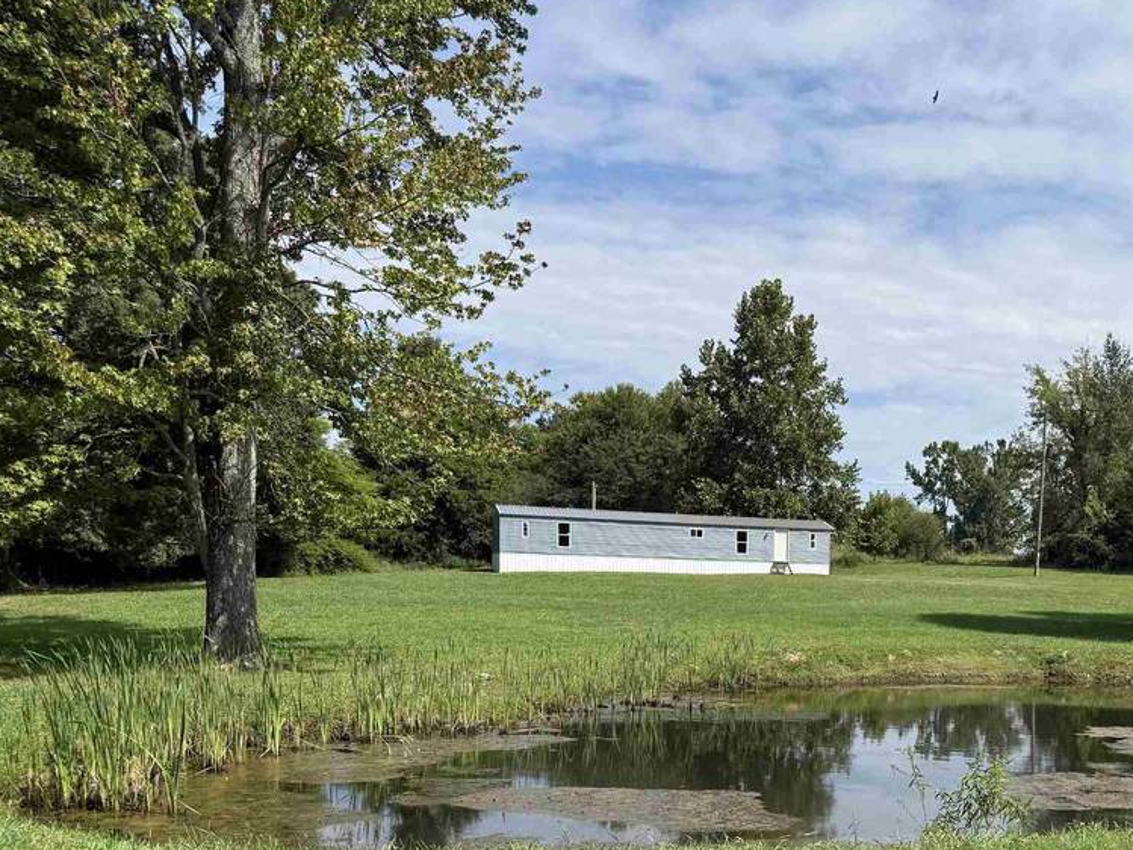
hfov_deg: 43.9
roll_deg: -1.8
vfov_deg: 34.3
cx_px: 886
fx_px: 1342
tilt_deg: -2.6
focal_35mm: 41
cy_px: 647
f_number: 1.78
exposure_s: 1/4975
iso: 80
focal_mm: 6.76
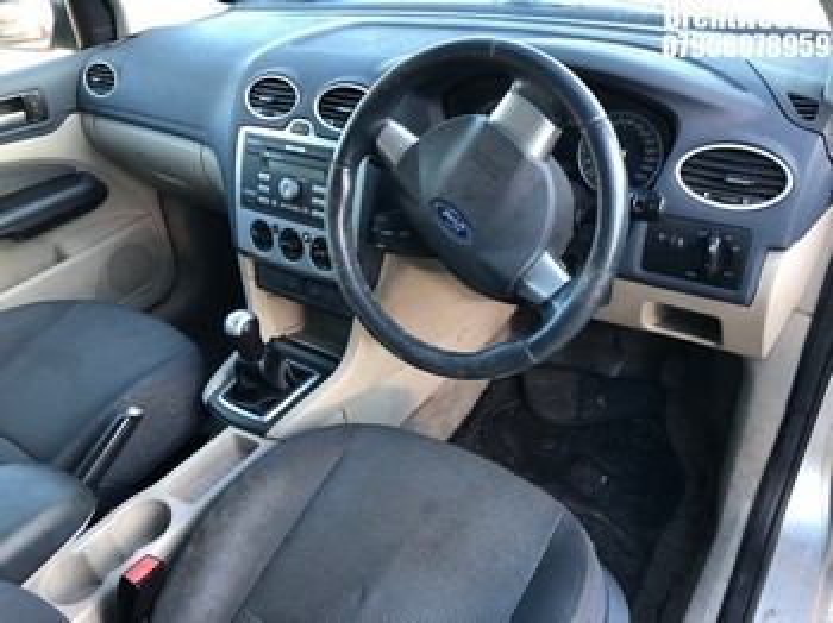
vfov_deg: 49.7
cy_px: 312
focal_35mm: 28
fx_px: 673
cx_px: 416
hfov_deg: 63.5
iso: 32
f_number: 1.8
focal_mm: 4
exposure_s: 1/30
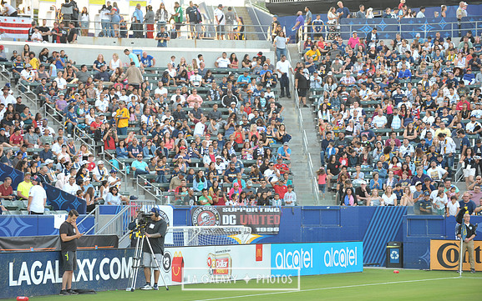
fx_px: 1682
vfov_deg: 10.2
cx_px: 241
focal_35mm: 128
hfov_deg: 16.3
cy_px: 153
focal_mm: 125
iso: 400
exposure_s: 1/100
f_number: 5
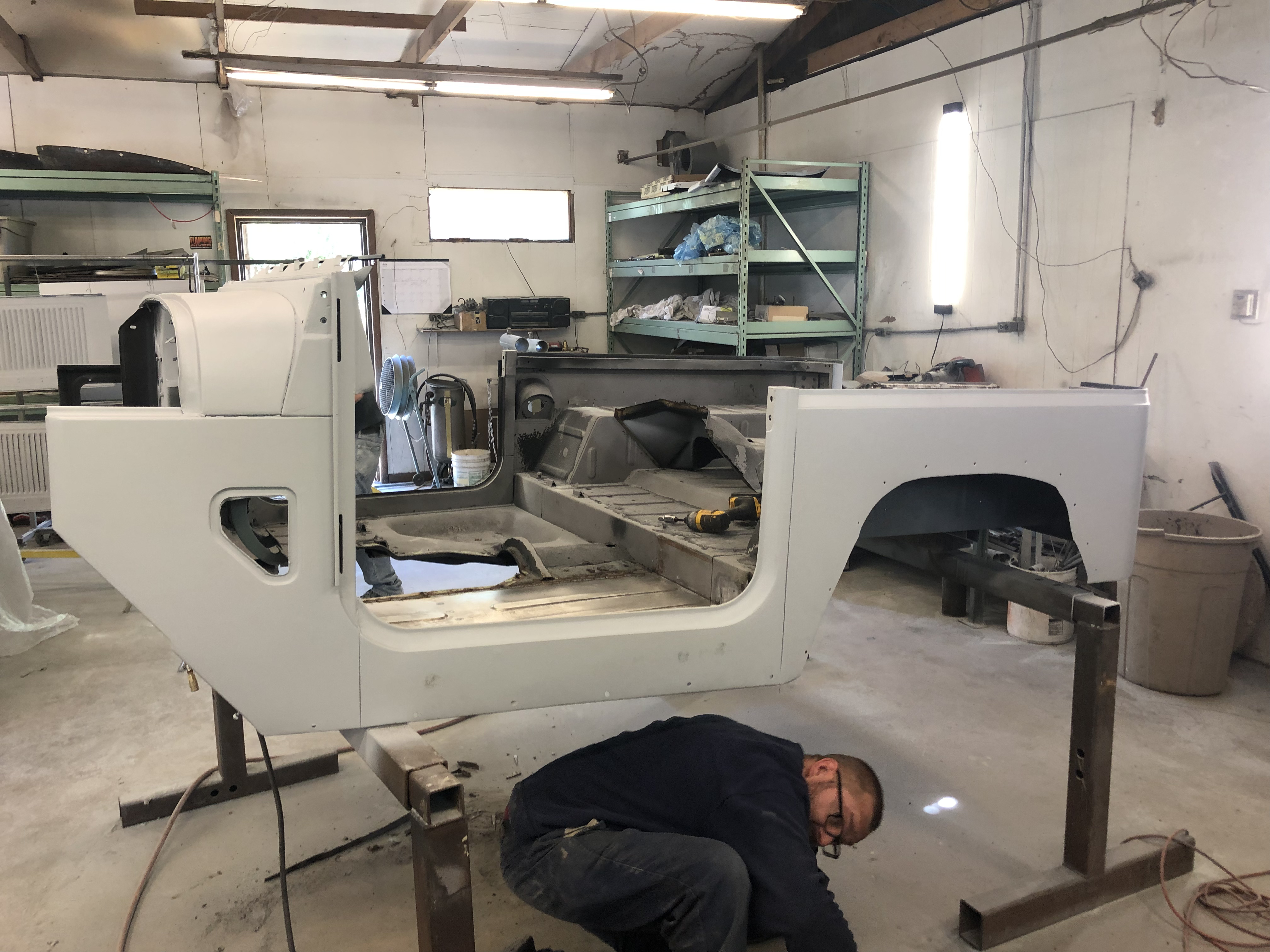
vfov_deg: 49.7
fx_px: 1027
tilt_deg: -13.2
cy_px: 476
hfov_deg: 63.4
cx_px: 635
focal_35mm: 28
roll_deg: +0.7
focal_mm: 3.99
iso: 40
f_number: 1.8
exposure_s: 1/24
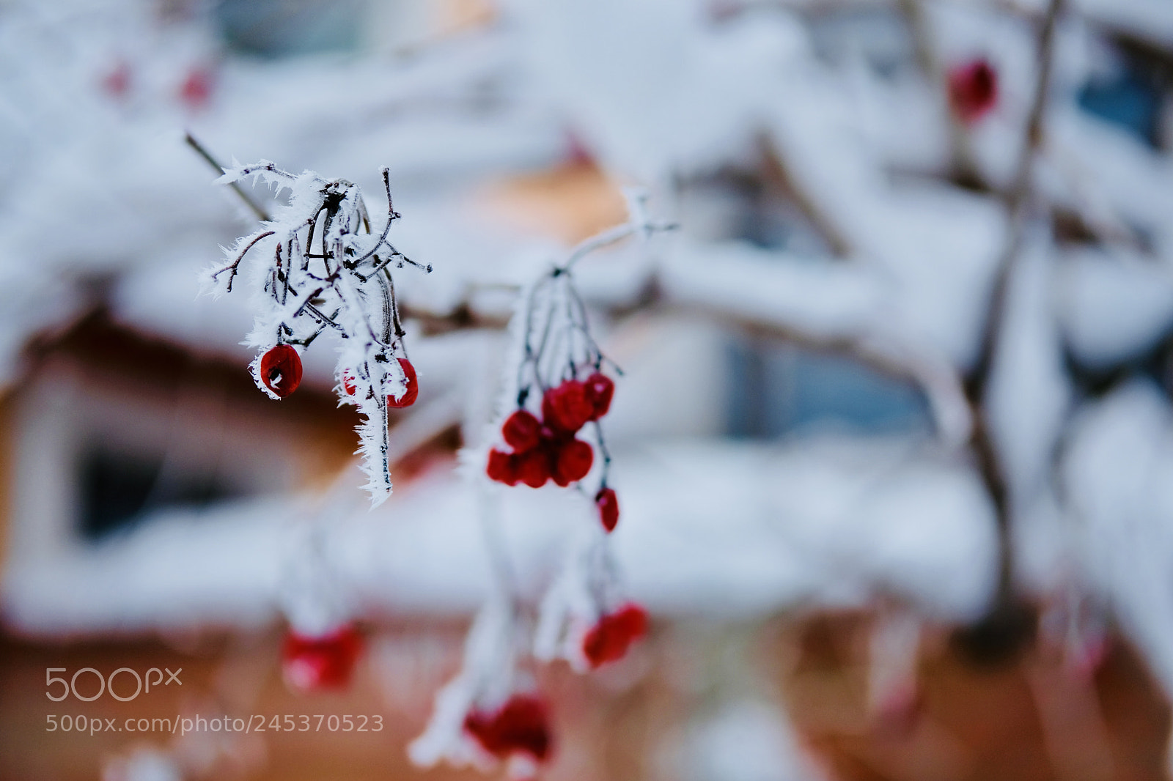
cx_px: 586
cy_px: 390
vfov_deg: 18.2
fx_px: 2443
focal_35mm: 75
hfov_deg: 27.0
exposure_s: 1/1800
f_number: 2
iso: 200
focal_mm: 50
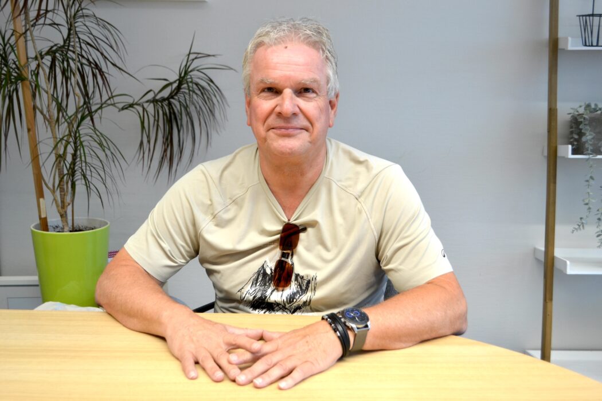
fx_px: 652
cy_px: 200
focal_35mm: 39
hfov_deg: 49.6
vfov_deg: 34.2
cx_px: 301
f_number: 4.5
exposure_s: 1/25
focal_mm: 26
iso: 400
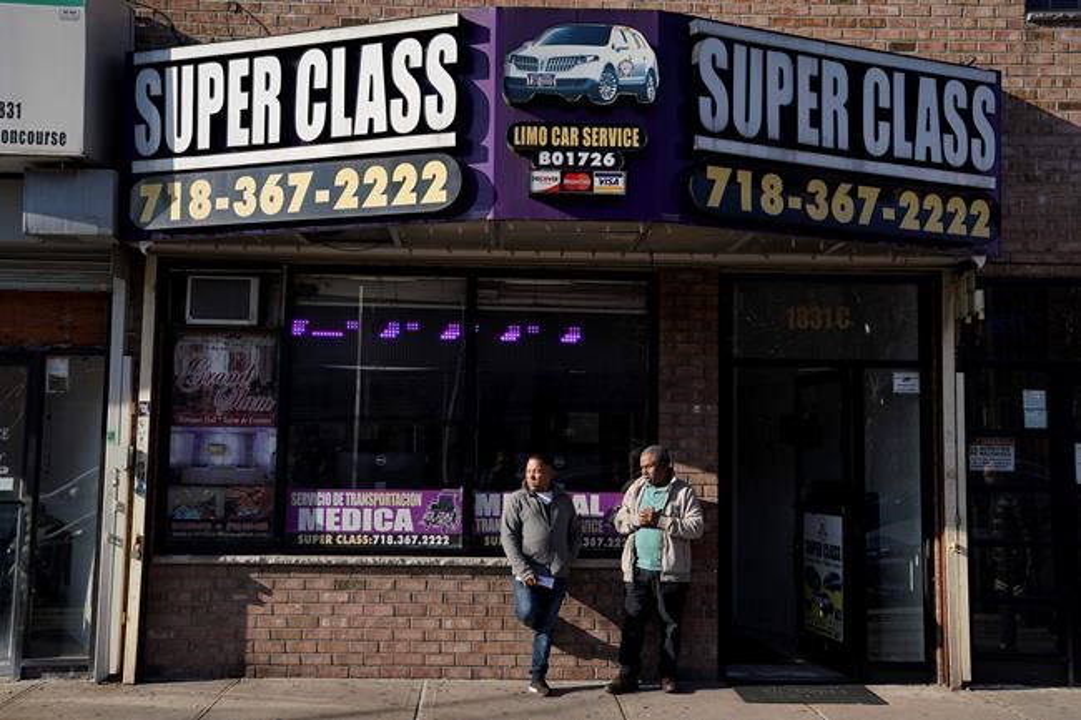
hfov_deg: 50.7
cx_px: 540
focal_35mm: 38
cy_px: 360
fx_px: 1141
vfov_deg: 35.0
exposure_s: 1/1500
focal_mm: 38
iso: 200
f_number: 4
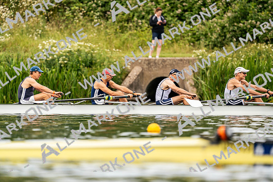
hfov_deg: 3.4
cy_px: 91
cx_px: 136
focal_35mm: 600
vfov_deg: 2.3
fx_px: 4551
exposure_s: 1/2000
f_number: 6.3
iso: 400
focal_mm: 600
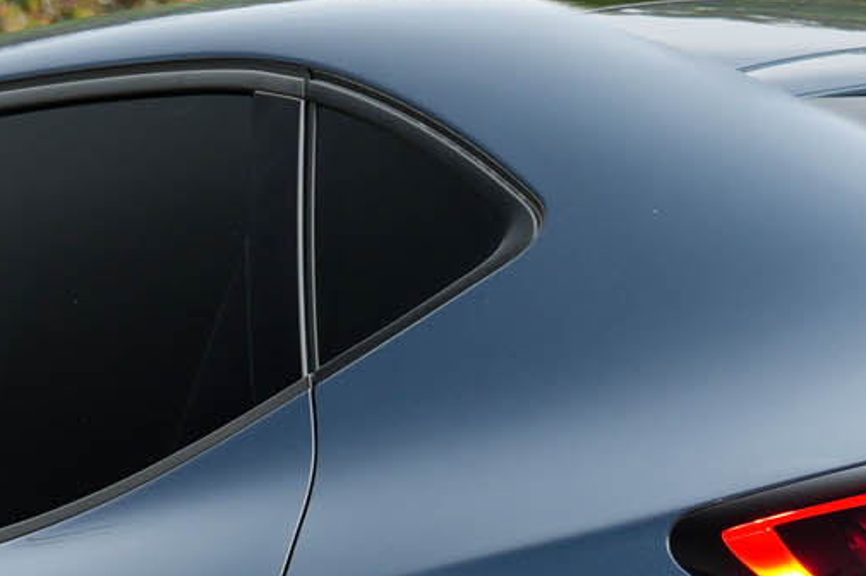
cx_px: 557
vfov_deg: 2.8
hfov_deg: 4.2
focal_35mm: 486
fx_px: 11683
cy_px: 770
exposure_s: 1/80
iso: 200
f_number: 6.3
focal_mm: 70
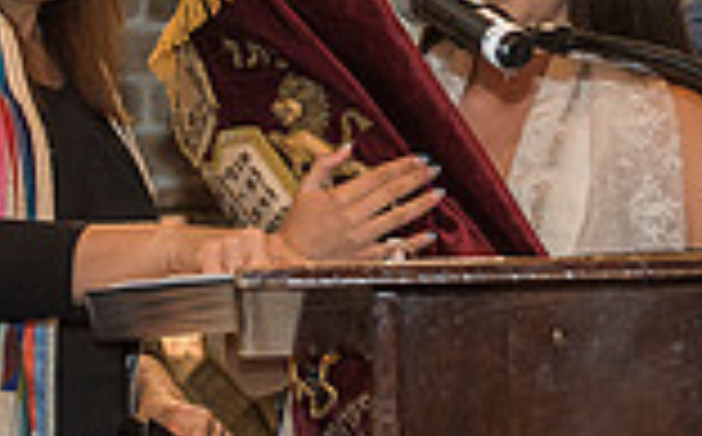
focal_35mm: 315
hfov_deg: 6.7
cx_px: 488
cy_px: 26
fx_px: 6018
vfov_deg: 4.1
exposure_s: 1/125
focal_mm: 80
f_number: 4
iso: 1250
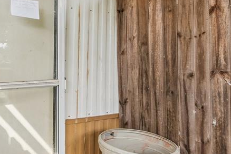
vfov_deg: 37.7
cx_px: 26
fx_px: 225
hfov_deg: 48.9
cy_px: 62
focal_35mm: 35
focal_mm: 10
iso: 100
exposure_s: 1/40
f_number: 8
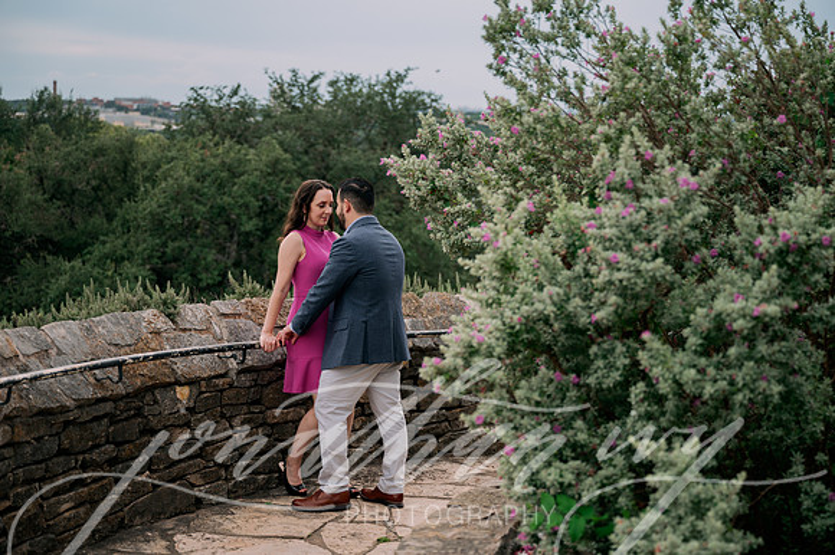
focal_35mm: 61
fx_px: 1404
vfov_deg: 22.4
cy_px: 278
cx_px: 418
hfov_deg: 33.1
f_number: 2.8
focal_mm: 58
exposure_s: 1/400
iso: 160
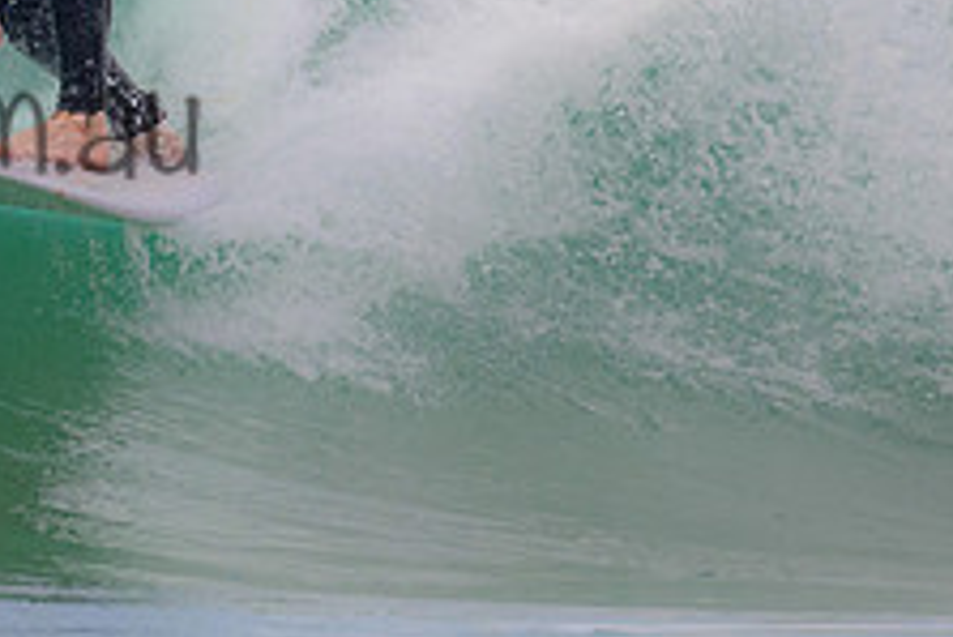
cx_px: 25
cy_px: -110
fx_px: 55546
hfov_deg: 1.0
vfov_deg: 0.7
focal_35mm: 2097
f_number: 11
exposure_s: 1/2000
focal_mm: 660
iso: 1800
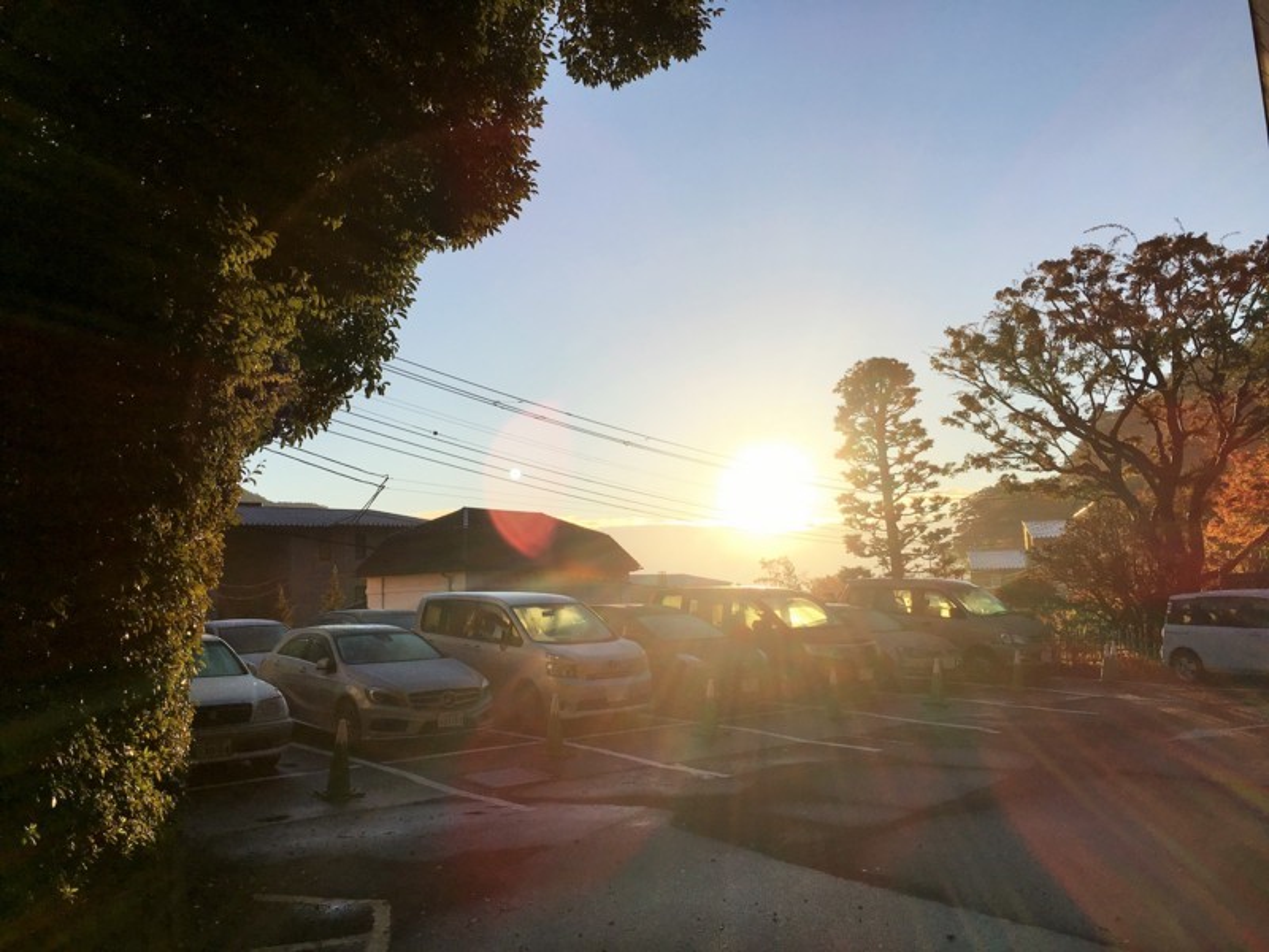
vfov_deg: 48.2
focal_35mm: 29
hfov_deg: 61.7
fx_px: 1063
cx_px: 634
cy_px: 476
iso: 25
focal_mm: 4.15
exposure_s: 1/2481
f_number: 2.2
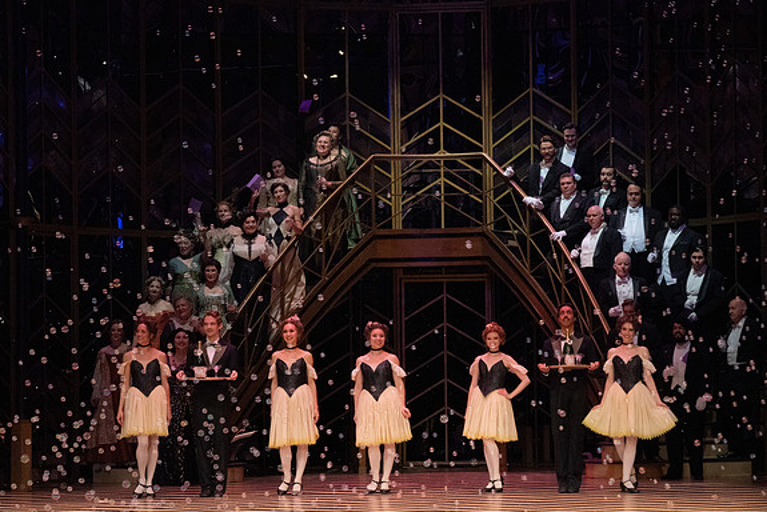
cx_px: 383
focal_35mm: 125
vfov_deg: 11.0
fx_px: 2664
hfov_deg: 16.4
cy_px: 257
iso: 12800
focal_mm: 124
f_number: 16
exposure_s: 1/400
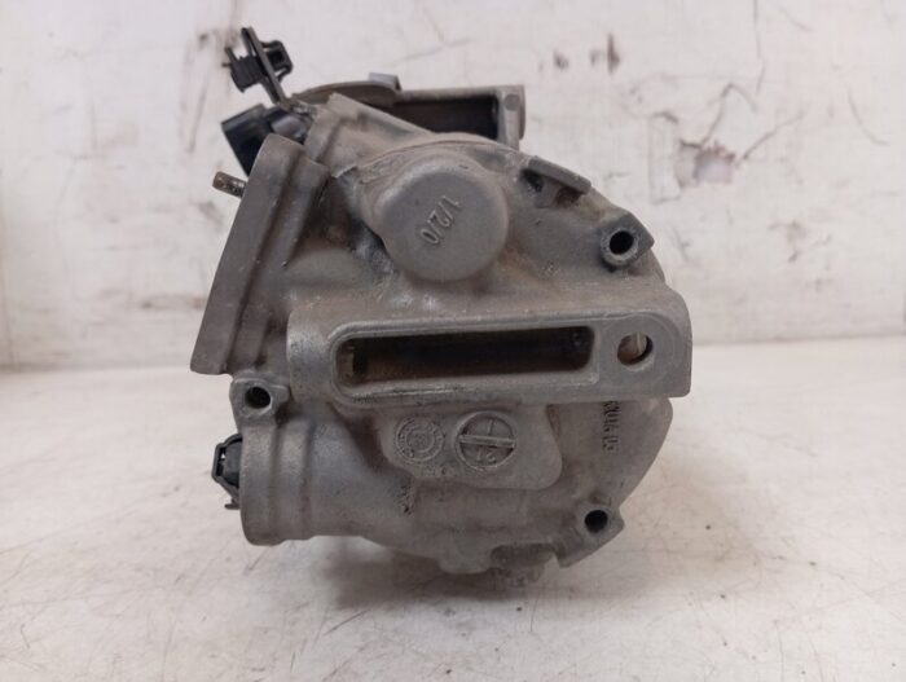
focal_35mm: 28
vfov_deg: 49.9
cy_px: 341
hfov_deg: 63.4
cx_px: 453
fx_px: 734
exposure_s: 1/33.3
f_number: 1.8
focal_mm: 4.22
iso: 268
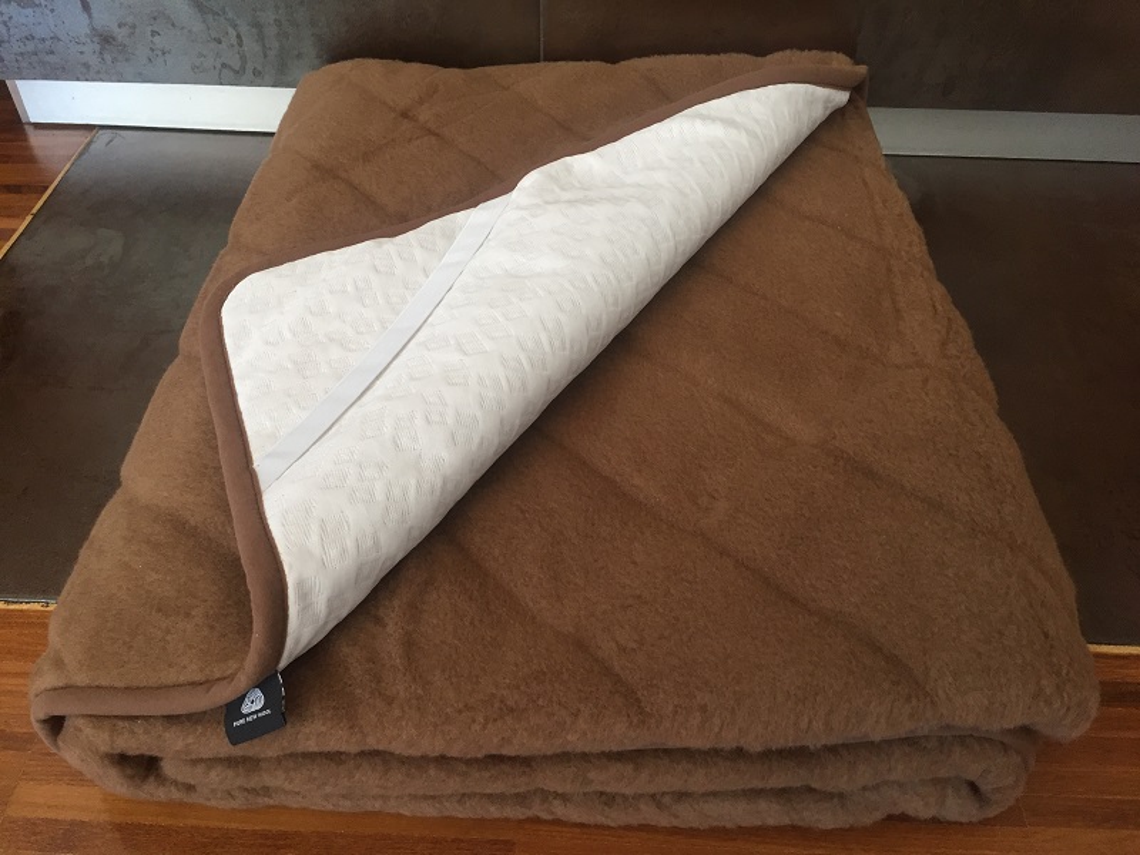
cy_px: 428
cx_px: 570
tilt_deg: -44.7
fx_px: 955
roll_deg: -1.8
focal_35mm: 29
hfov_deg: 61.7
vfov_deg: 48.2
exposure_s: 1/33
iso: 50
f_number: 2.2
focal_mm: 4.15
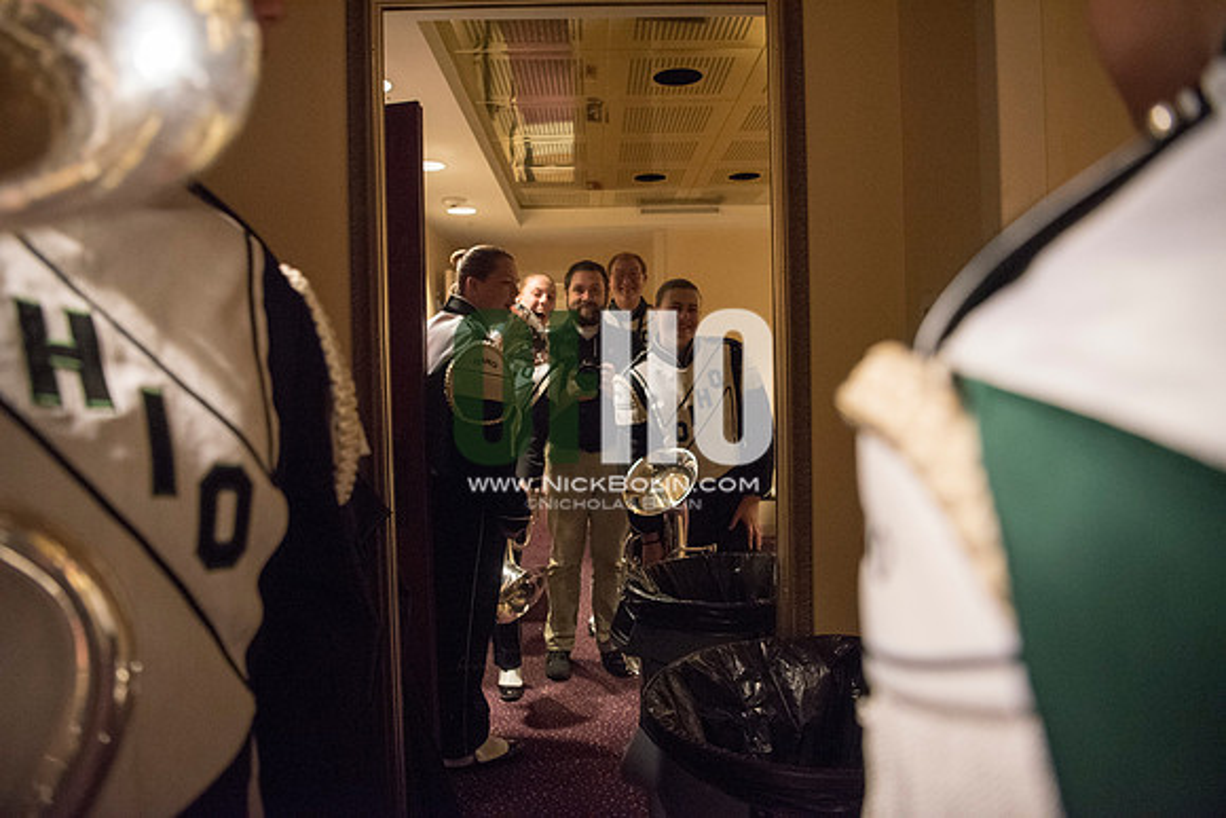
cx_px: 613
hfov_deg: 73.7
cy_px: 409
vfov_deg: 53.2
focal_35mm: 24
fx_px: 817
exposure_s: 1/160
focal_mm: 24
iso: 4000
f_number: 2.8
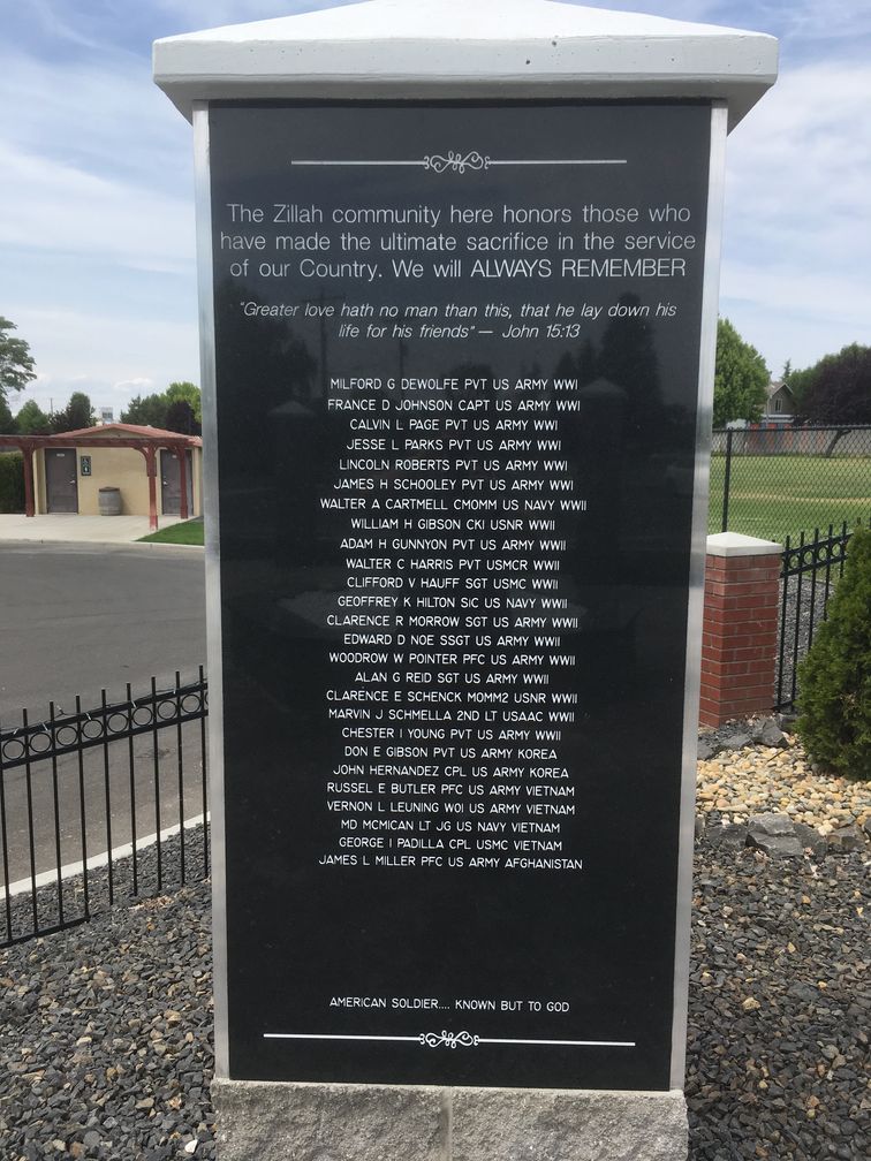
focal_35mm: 29
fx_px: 973
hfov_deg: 48.2
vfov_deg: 61.7
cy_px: 580
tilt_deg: -7.1
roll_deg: -0.6
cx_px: 436
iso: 25
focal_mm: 4.15
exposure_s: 1/1068
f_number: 2.2
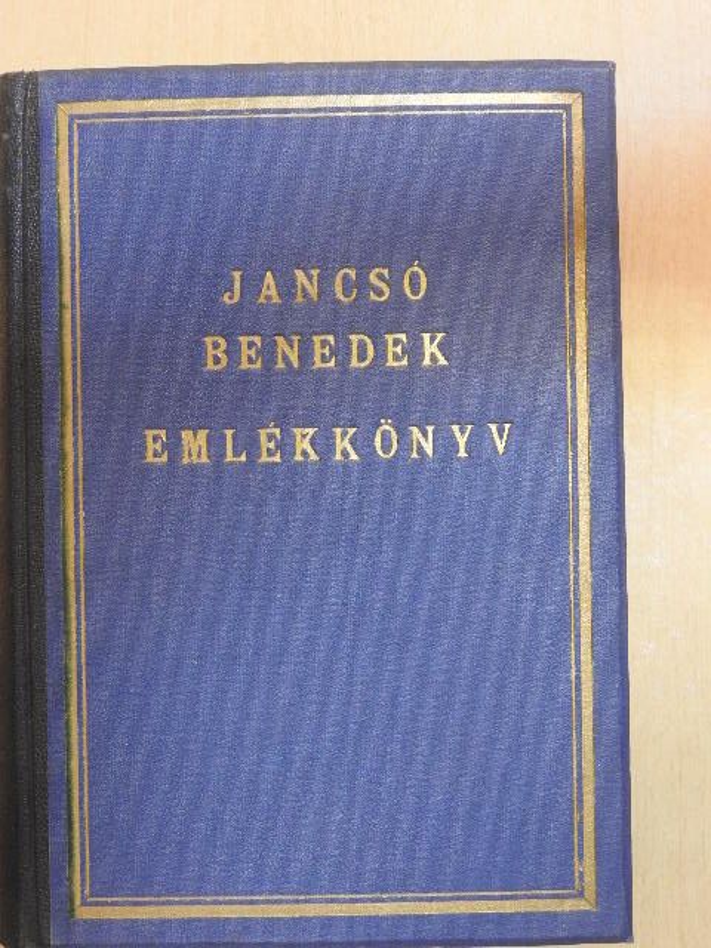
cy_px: 474
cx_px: 356
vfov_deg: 34.9
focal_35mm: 55
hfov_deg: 26.6
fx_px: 1506
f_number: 4
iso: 400
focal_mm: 9.9
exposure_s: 1/8
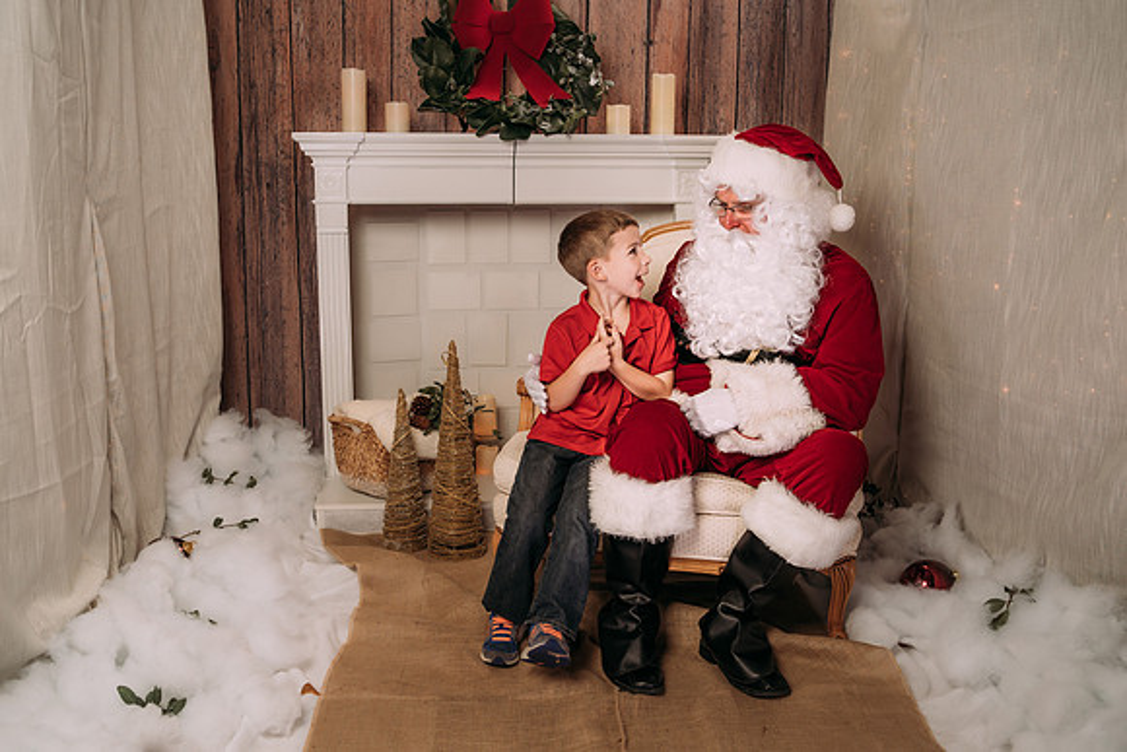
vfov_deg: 35.0
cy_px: 404
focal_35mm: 38
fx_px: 1194
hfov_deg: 50.5
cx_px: 560
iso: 100
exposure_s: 1/100
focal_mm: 35
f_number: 5.6
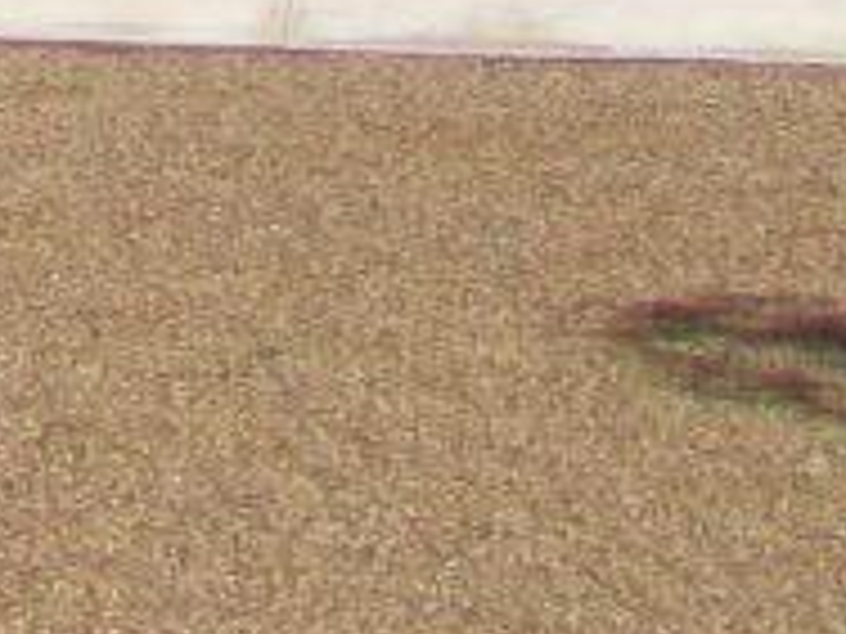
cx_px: 40
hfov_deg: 8.5
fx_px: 5646
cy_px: -638
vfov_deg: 6.3
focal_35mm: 231
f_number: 4.9
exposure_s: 1/640
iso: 64
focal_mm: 6.1
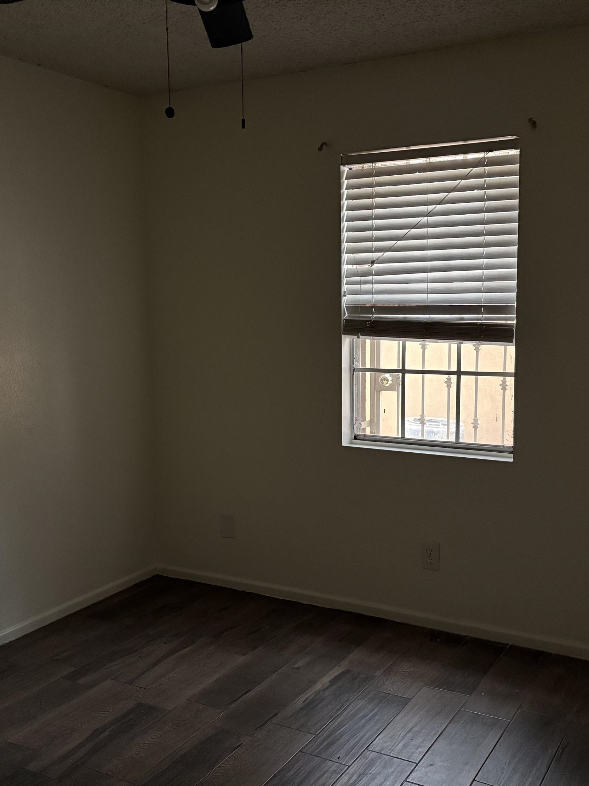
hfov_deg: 39.6
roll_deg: +1.0
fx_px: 817
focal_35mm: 36
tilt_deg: -8.1
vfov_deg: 51.3
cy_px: 406
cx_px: 309
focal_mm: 5.96
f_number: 1.6
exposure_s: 1/30
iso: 800
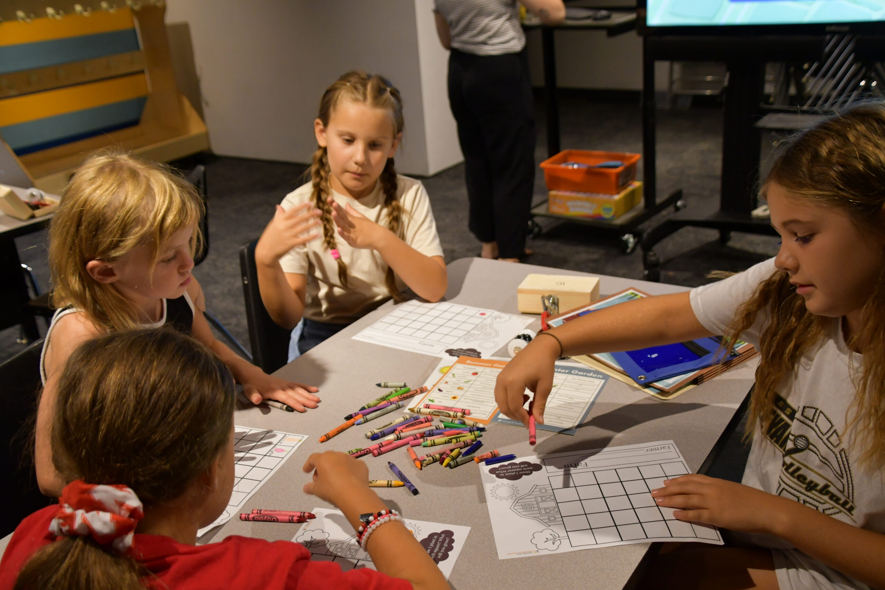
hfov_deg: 53.1
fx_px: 885
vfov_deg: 36.9
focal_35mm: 36
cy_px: 295
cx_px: 442
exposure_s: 1/125
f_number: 3.8
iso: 1400
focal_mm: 24
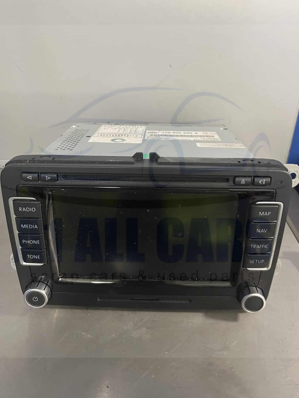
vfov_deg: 61.6
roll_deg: +0.5
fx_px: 334
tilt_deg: -28.6
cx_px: 152
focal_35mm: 29
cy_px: 191
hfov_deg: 48.2
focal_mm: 5.1
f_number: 1.6
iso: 250
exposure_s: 1/50
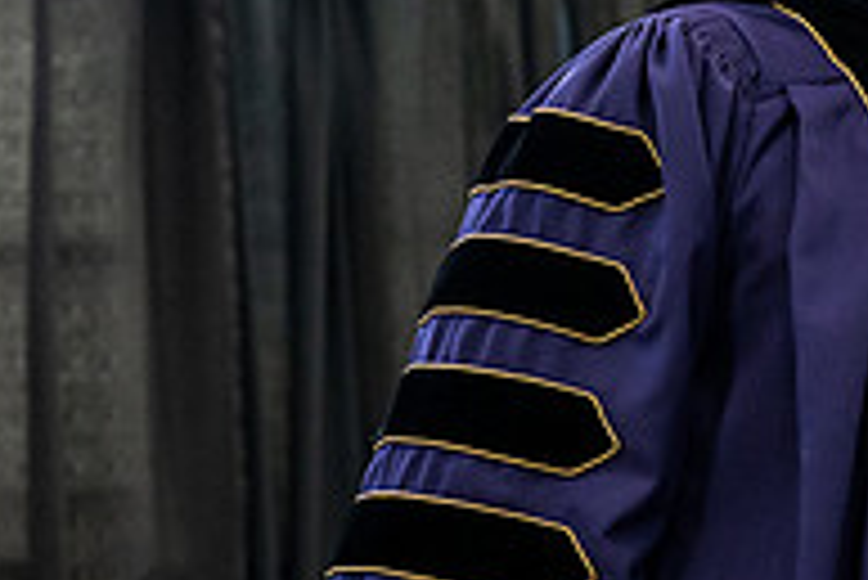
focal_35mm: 259
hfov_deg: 7.9
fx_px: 6249
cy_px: 25
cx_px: 1057
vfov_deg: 5.3
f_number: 4.5
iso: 4000
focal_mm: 86
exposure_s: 1/200
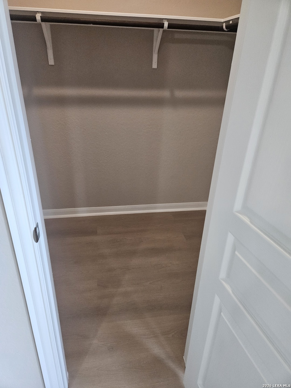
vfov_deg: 73.9
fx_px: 258
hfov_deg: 58.9
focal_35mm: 23
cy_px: 194
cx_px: 146
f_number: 1.8
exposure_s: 1/120
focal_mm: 5.4
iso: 400
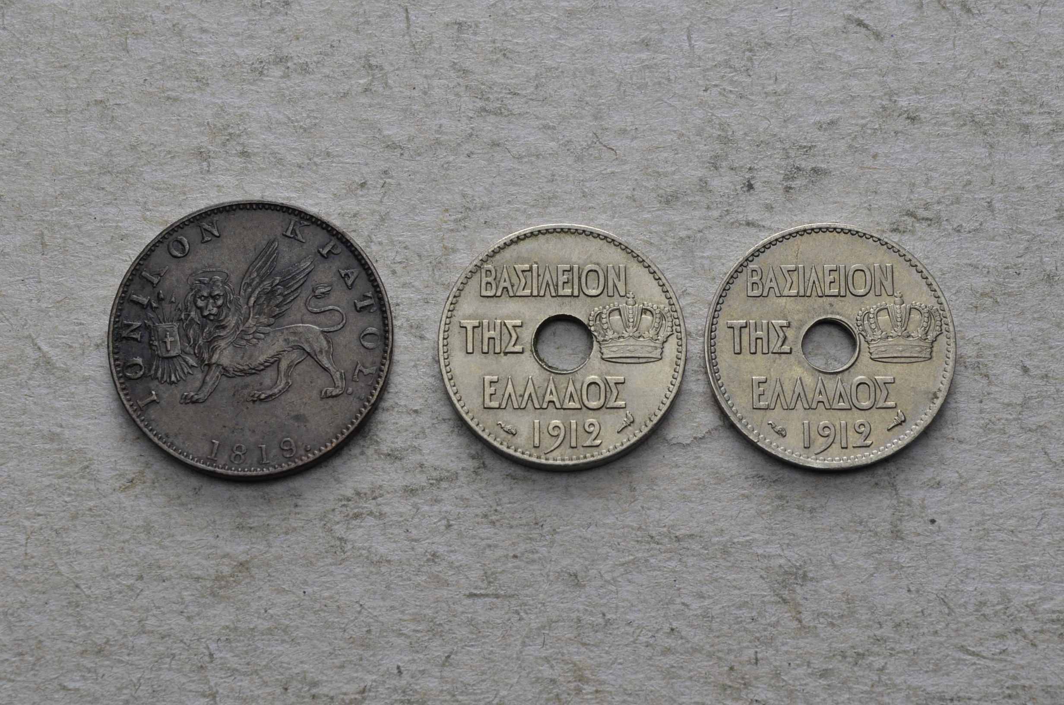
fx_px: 2433
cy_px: 352
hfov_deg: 24.7
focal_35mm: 82
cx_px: 532
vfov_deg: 16.5
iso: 400
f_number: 14
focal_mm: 55
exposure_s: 1/250
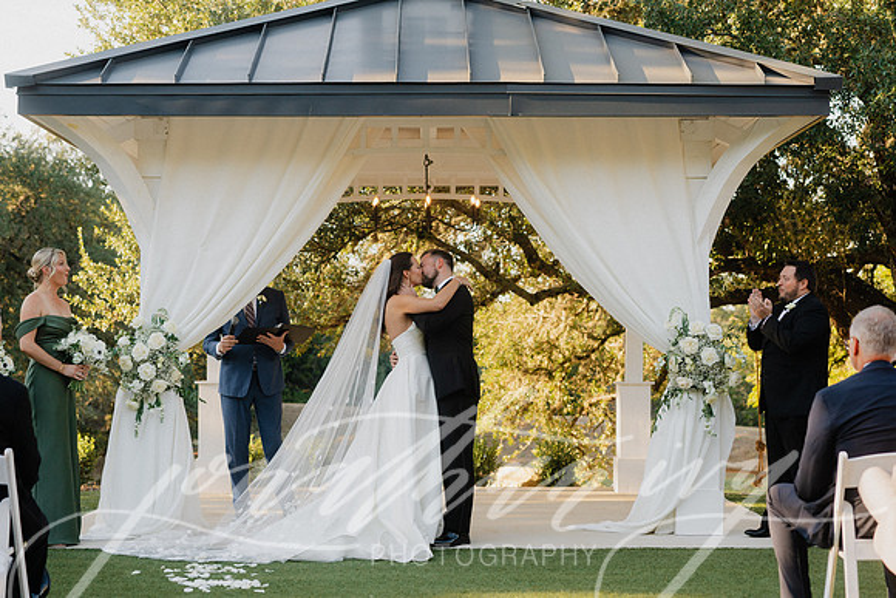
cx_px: 448
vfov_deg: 19.5
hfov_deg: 28.8
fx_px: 1743
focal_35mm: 70
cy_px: 299
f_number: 4
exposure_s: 1/500
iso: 400
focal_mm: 70
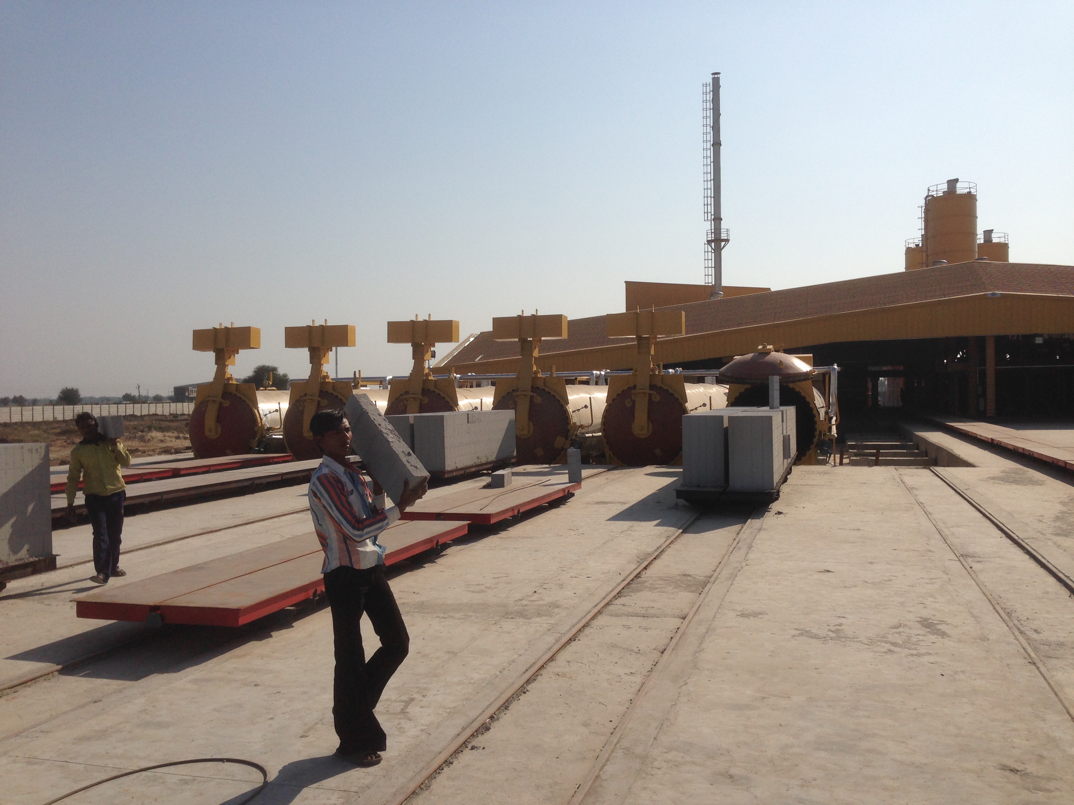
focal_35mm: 33
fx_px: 1024
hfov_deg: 55.4
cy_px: 402
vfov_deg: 42.9
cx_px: 537
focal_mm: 4.12
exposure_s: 1/3876
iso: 50
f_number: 2.4
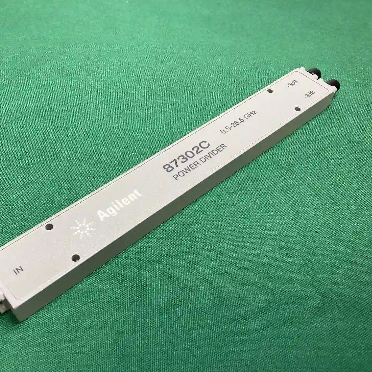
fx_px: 426
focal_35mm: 35
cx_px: 146
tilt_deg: -51.9
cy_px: 193
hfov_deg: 46.9
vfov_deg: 47.2
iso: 50
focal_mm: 3.99
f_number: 1.8
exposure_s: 1/50
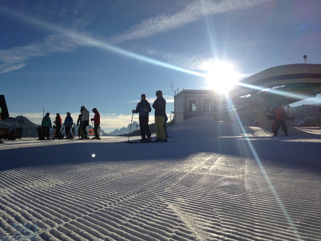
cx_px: 160
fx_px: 306
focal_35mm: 33
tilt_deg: +2.9
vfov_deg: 42.9
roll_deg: +0.3
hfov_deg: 55.4
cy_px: 120
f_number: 2.4
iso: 50
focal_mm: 4.12
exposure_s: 1/4525
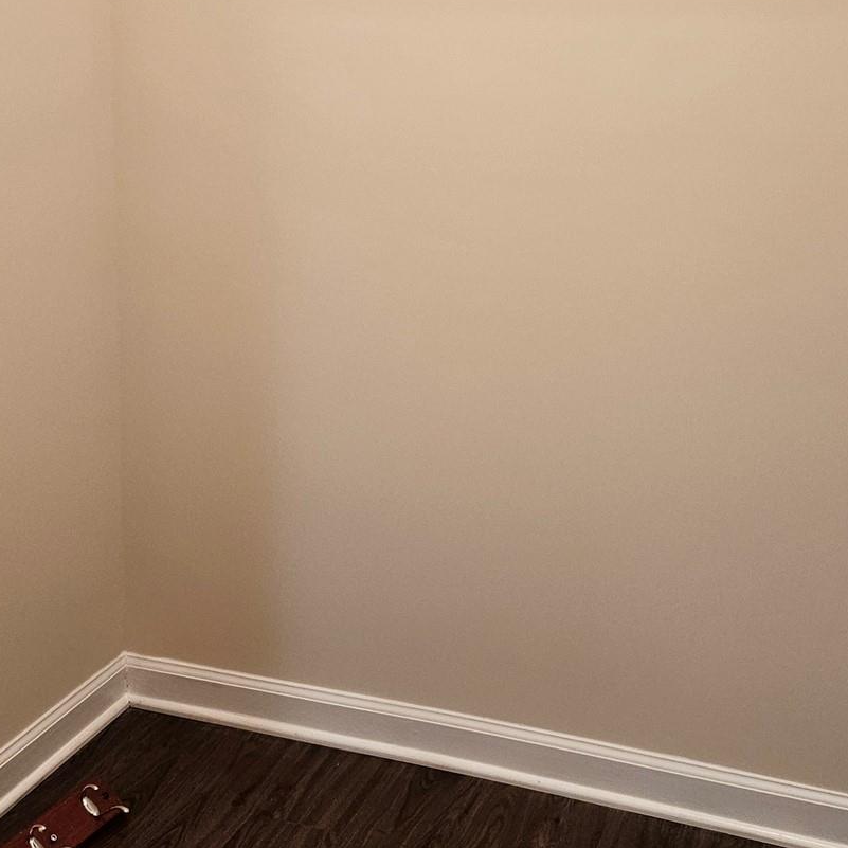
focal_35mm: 52
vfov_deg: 31.7
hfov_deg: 32.8
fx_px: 1441
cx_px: 432
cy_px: 138
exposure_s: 1/120
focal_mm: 5.4
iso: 400
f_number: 1.8
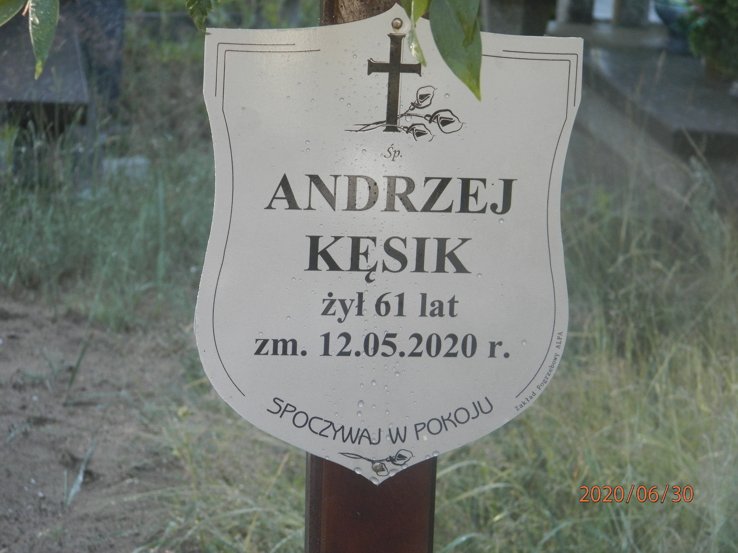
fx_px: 2814
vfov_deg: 11.2
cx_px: 369
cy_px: 276
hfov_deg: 14.9
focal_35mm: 132
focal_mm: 23.6
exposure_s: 1/100
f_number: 4.7
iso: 200
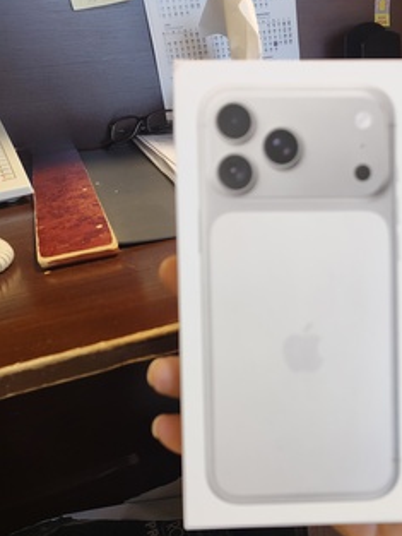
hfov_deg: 39.8
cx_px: 292
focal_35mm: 35
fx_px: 542
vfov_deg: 51.4
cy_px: 367
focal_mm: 5.56
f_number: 1.88
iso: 439
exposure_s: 1/33.3
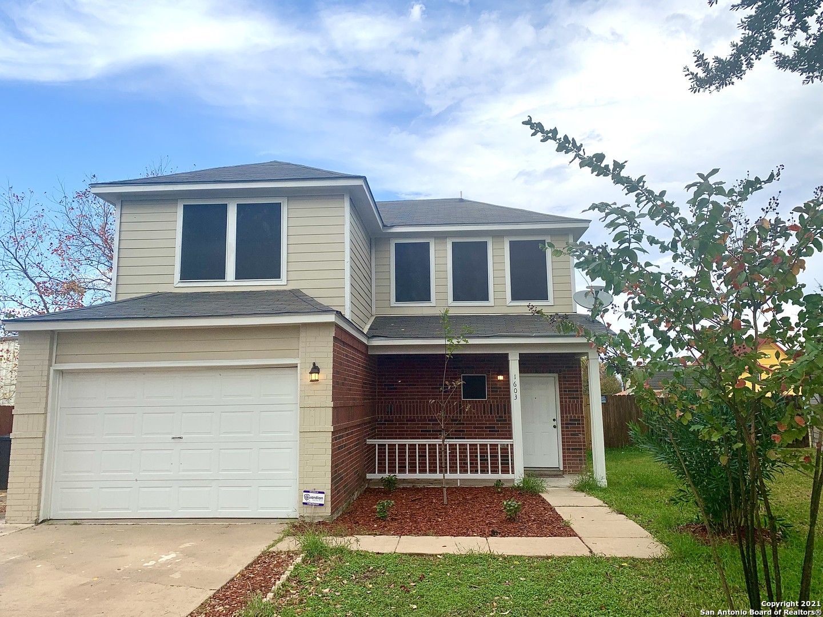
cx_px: 412
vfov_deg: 53.1
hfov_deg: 67.3
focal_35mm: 26
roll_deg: -0.3
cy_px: 308
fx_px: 618
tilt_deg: +9.7
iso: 25
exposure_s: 1/1406
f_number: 1.8
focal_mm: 4.25
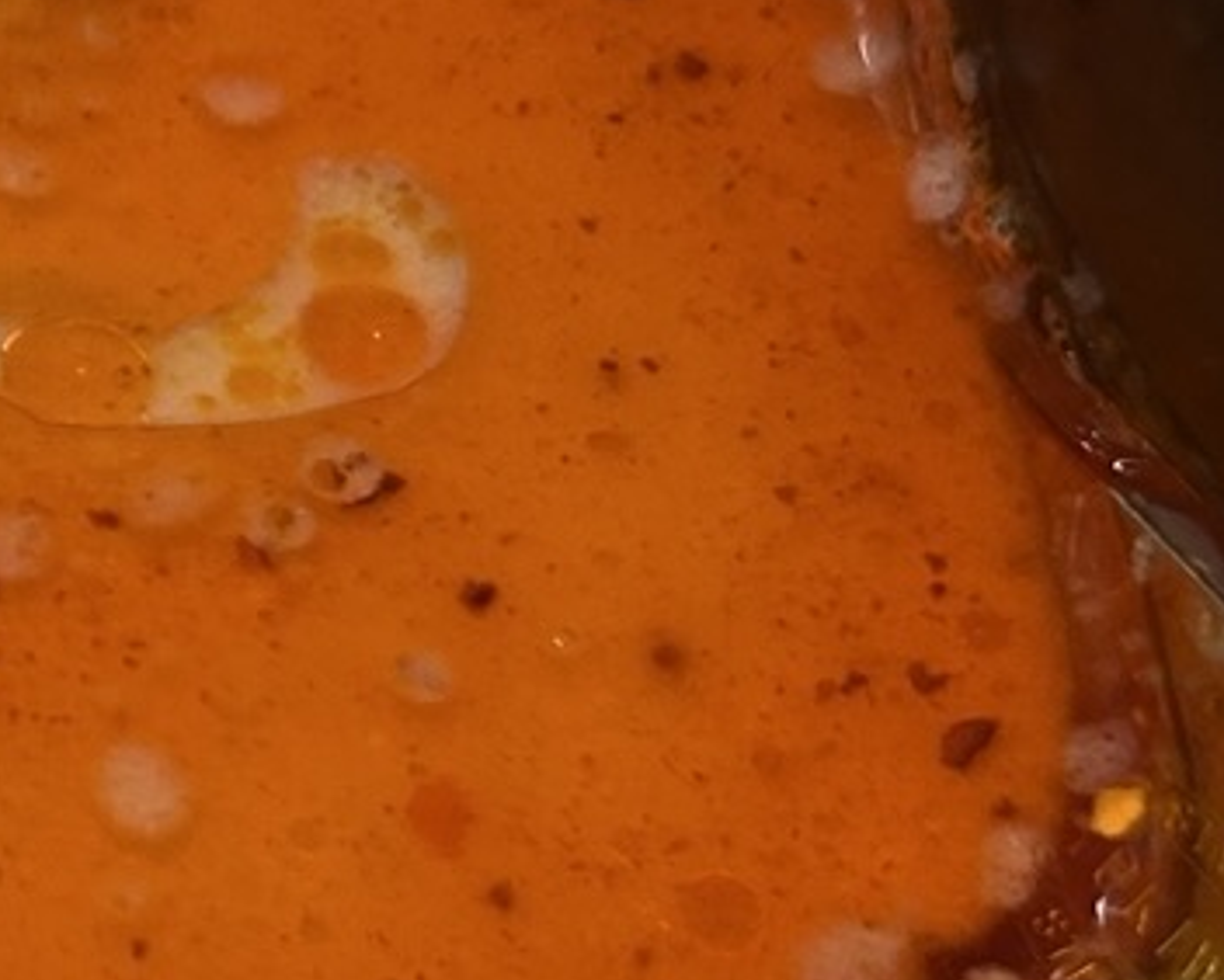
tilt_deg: -56.6
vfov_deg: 10.7
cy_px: 417
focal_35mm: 144
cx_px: -967
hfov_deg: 12.3
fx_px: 5219
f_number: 1.5
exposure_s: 1/121
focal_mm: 5.7
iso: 80
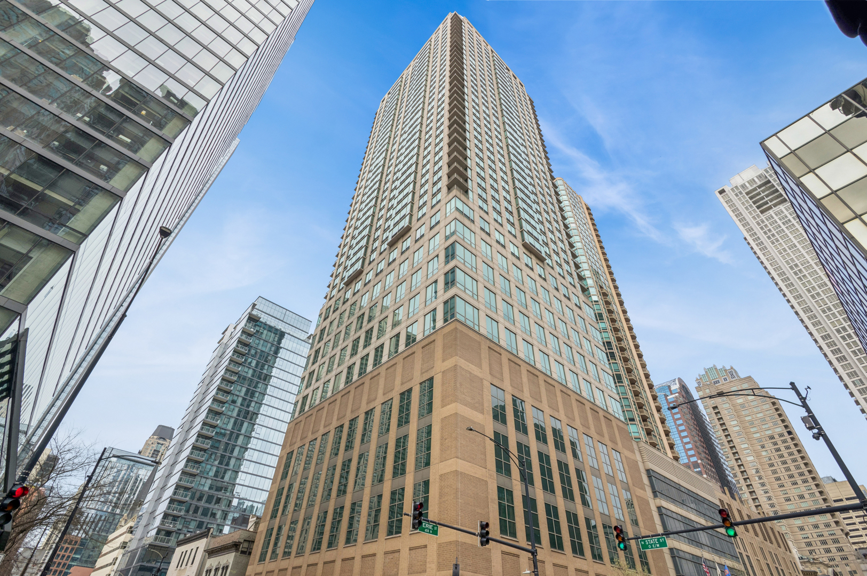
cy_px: 288
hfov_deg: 100.4
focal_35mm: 15
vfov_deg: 77.2
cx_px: 434
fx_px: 361
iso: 200
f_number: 10
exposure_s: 1/320
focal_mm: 10
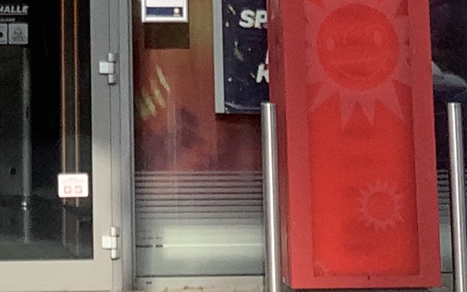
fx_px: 2151
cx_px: -41
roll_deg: +0.2
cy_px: -445
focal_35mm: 169
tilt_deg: +11.2
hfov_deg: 12.2
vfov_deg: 7.2
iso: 25
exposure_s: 1/1181
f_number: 2.4
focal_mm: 3.3
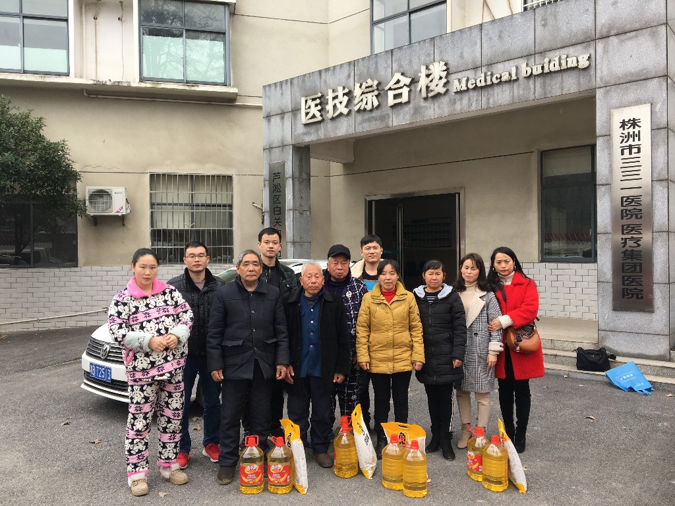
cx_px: 338
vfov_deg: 48.2
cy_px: 253
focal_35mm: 29
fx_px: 565
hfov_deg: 61.7
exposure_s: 1/229
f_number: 2.2
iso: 25
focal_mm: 4.15
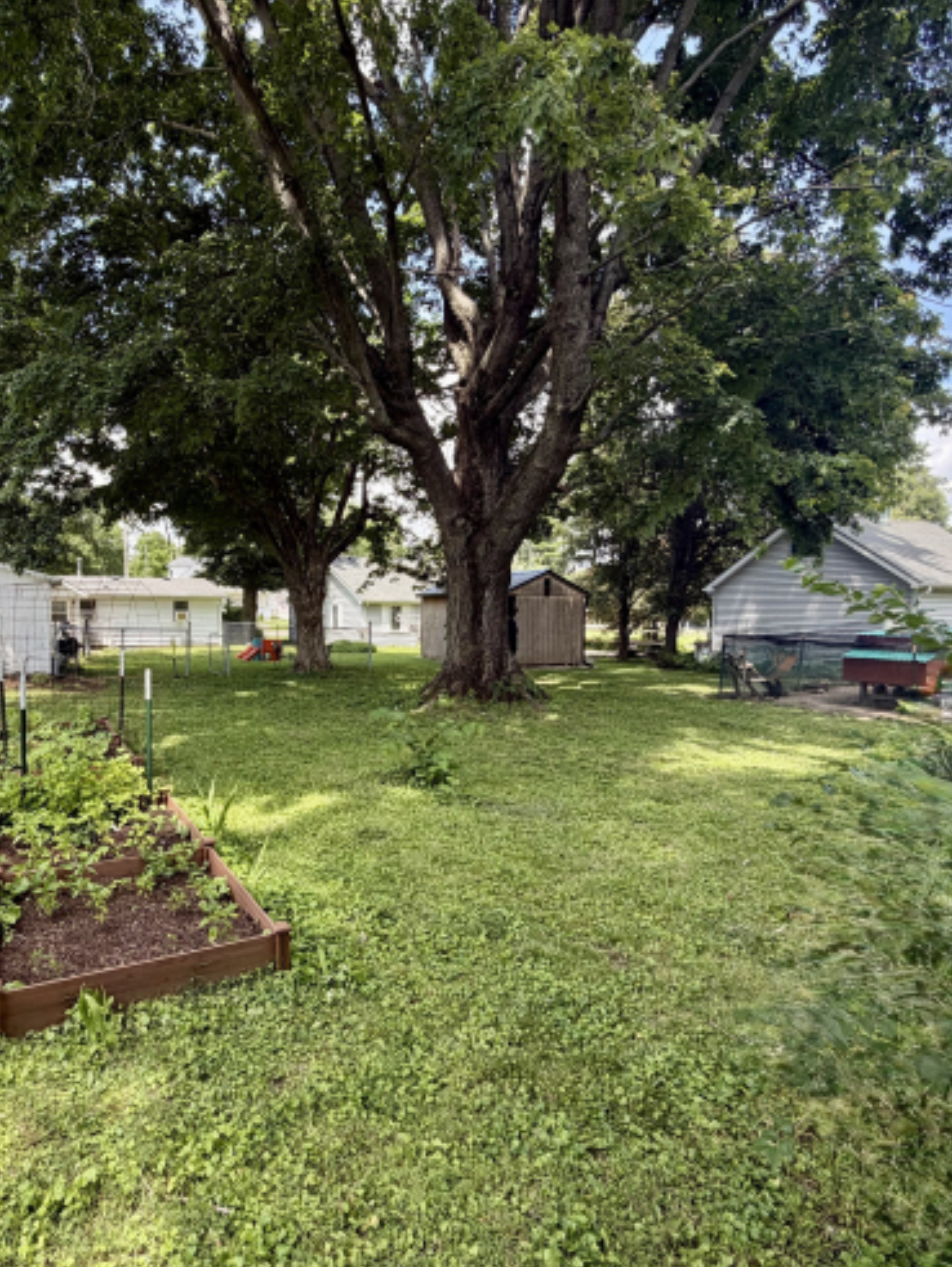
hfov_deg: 66.7
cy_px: 632
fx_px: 696
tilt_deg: -2.0
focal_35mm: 19
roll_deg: -0.6
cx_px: 308
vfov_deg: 84.6
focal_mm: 2.22
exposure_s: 1/269
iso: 50
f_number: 2.2
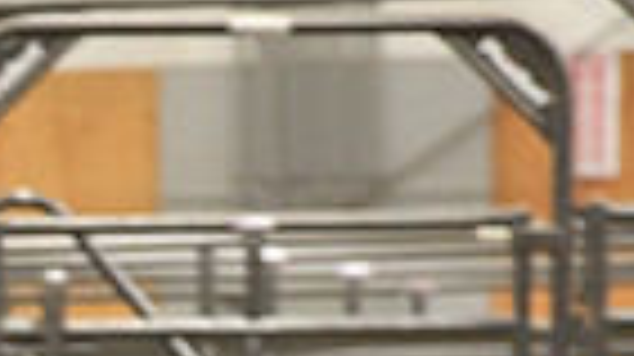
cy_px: 782
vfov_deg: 1.4
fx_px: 14494
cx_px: -522
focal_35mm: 863
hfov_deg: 2.5
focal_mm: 200
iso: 2500
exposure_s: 1/200
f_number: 3.5
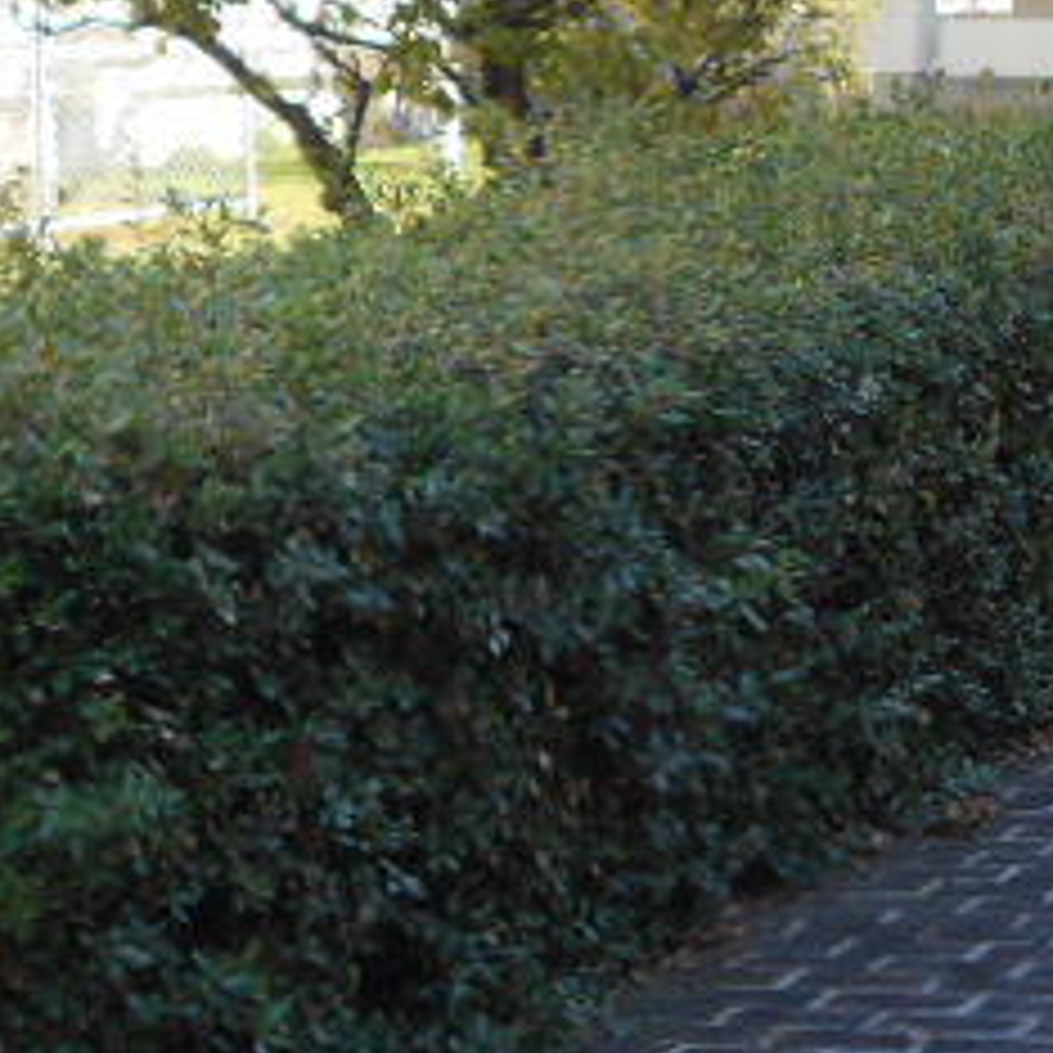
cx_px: 1354
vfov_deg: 14.3
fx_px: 4164
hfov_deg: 13.9
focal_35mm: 121
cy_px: 166
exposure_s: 1/250
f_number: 4.5
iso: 125
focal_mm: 8.8
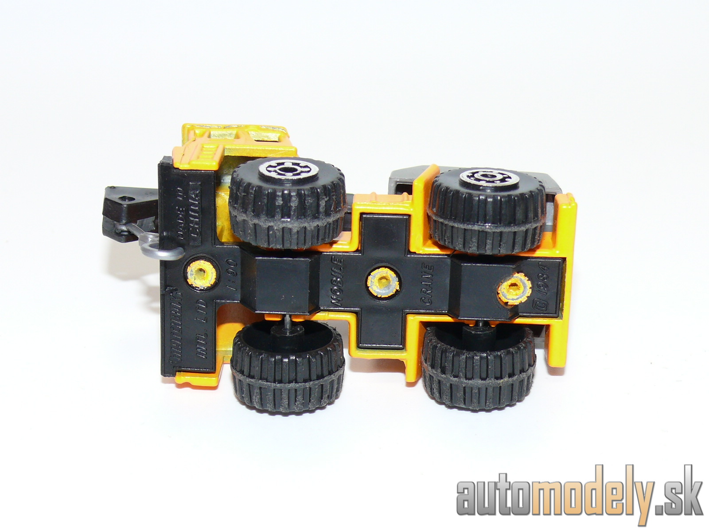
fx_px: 1659
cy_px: 266
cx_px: 354
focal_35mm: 81
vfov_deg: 18.2
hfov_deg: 24.1
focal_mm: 11.8
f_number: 4
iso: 100
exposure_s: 1/30
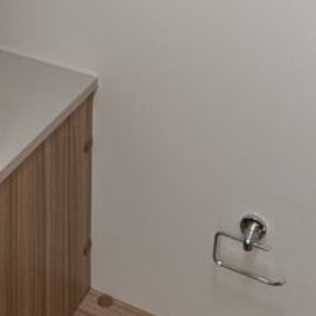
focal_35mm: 62
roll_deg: -2.9
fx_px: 640
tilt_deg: -19.5
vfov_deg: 25.3
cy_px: -48
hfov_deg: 27.6
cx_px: 115
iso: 160
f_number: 2.2
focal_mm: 2.22
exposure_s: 1/121
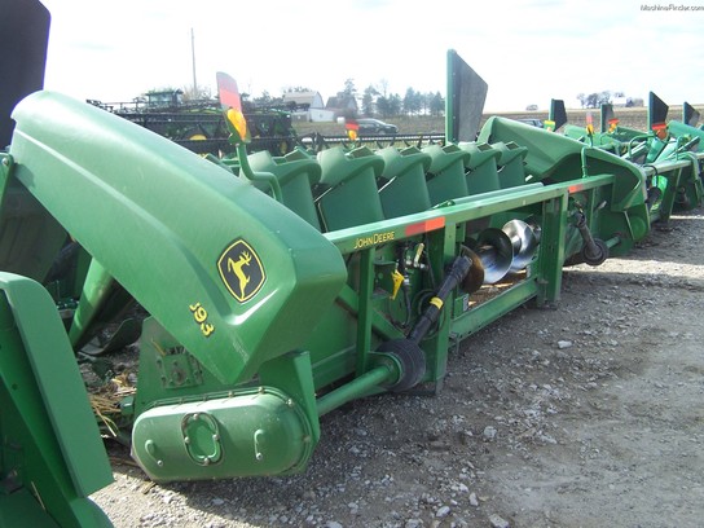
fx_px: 773
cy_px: 264
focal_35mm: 38
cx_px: 352
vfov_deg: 37.7
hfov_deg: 49.0
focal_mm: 6.3
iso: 80
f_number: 2.8
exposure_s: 1/500
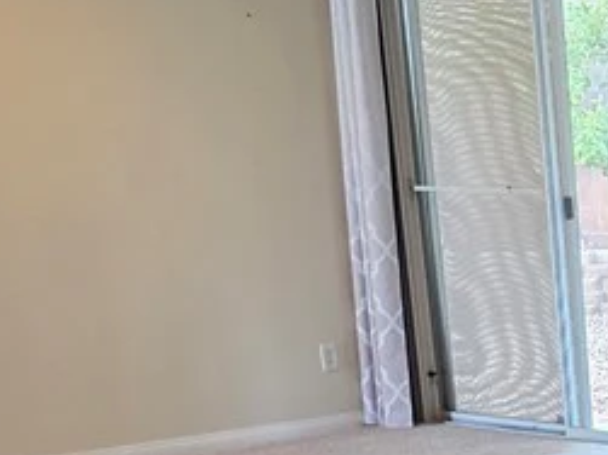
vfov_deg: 15.0
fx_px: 1650
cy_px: 588
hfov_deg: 16.7
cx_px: 1153
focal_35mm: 94
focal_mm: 6.3
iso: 400
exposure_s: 1/120
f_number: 1.7
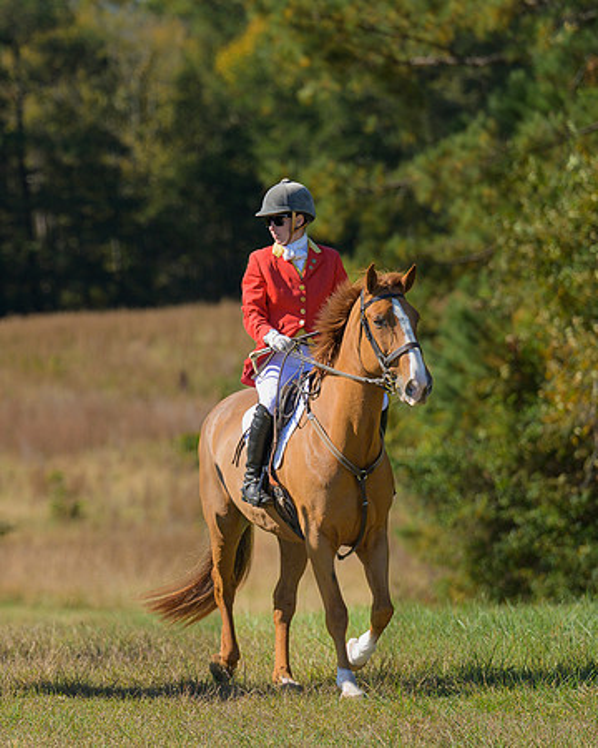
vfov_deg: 5.3
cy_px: 342
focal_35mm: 366
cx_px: 50
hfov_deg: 4.2
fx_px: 8093
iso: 200
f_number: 4
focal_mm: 200
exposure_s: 1/800
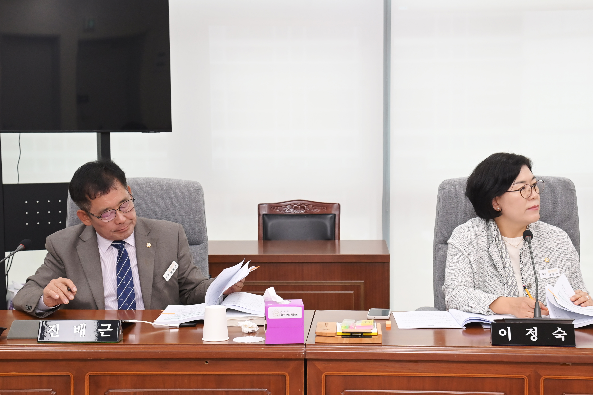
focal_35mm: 77
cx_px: 318
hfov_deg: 26.3
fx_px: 1268
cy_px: 234
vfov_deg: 17.7
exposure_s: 1/250
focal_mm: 62
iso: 2500
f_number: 5.6
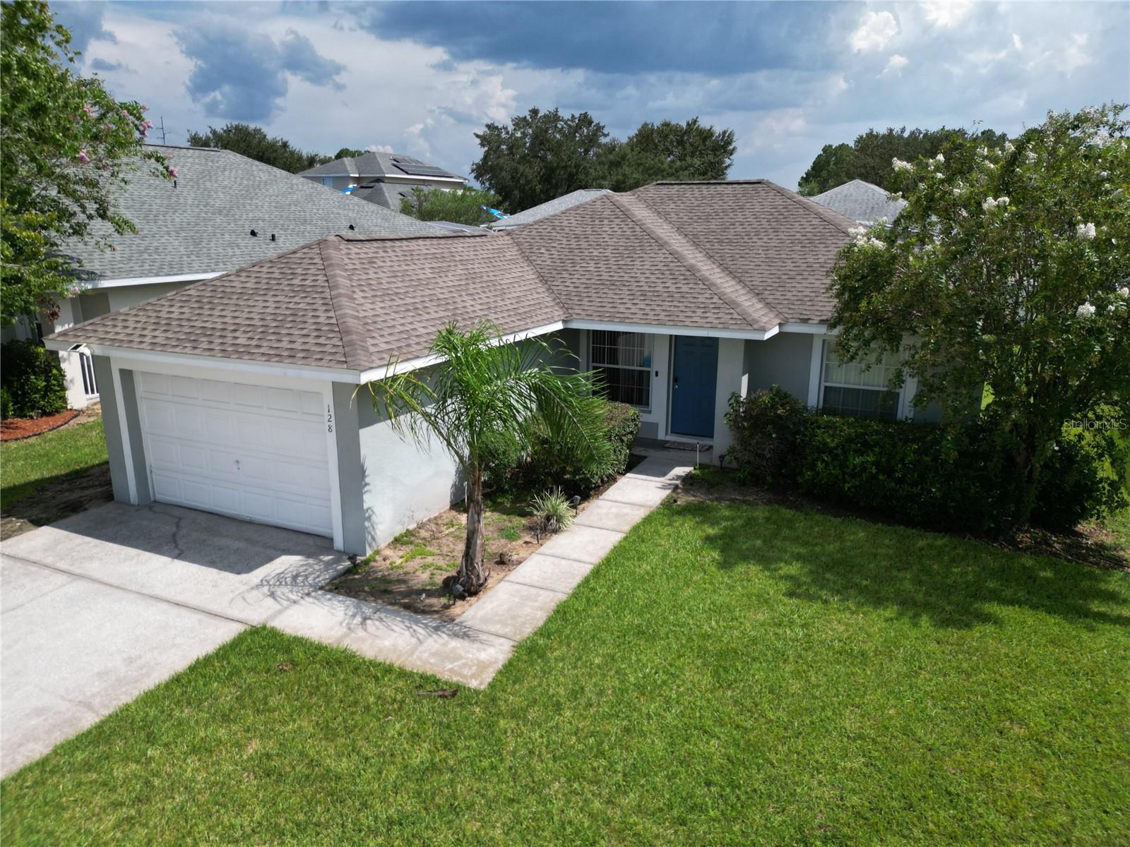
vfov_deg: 56.8
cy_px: 424
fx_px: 783
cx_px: 565
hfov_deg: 71.6
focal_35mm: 24
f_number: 1.7
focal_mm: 6.72
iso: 120
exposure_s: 1/3200
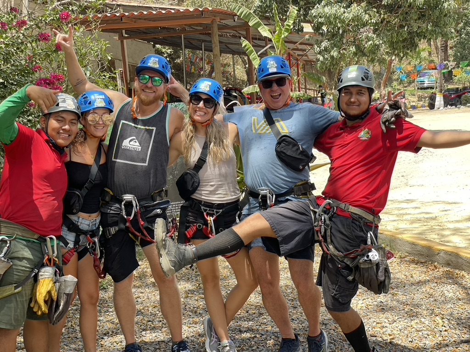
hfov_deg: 36.8
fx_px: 706
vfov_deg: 28.0
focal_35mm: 52
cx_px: 235
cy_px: 176
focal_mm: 6
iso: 25
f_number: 2
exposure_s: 1/168
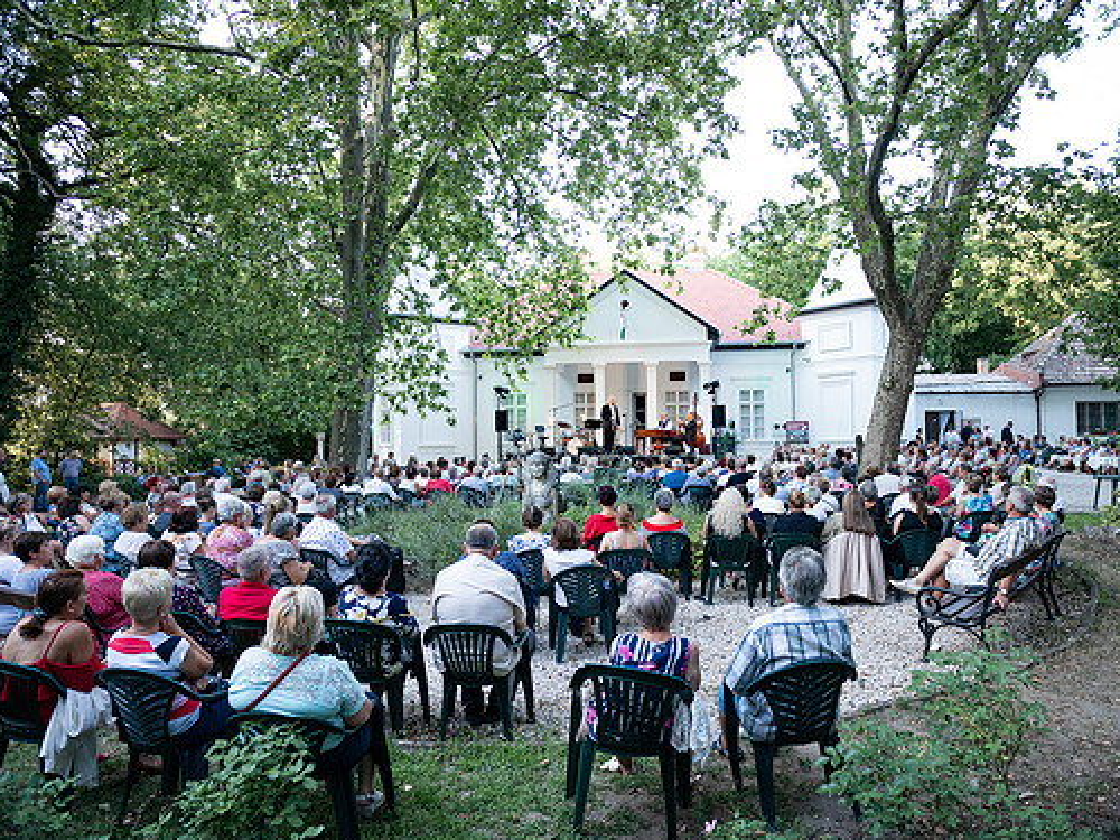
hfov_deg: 76.3
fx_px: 712
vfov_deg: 61.1
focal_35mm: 22
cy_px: 414
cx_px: 587
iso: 640
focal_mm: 16
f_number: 2.5
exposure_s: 1/400
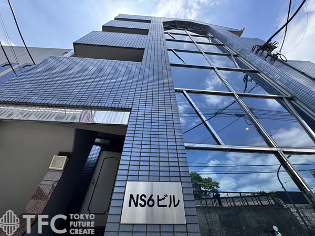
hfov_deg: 102.1
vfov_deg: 85.7
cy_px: 118
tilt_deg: +47.0
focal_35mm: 14
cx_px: 158
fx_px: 127
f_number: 2.2
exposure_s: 1/707
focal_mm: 2.22
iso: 40
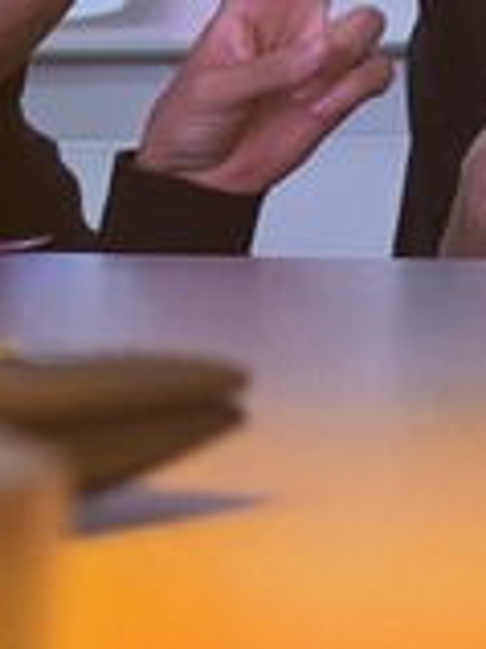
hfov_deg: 10.7
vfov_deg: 16.0
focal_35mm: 116
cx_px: 1217
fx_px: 2174
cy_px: -229
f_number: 1.4
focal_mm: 6.5
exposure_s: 1/120
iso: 250
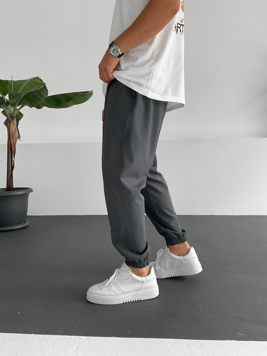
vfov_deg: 61.7
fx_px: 298
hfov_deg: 48.2
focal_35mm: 29
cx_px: 134
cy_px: 178
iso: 50
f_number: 1.8
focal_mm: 3
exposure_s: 1/120
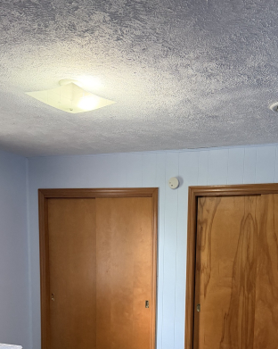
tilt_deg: -6.6
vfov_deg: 43.0
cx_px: 167
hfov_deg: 37.1
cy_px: 294
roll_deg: -1.4
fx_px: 412
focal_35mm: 40
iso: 640
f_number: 1.78
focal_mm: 6.76
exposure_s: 1/60
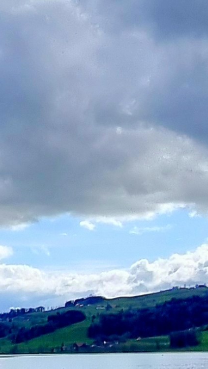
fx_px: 744
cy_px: 172
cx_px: -156
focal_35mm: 76
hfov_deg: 14.2
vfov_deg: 27.9
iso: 50
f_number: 2.2
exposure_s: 1/2500
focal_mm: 2.2
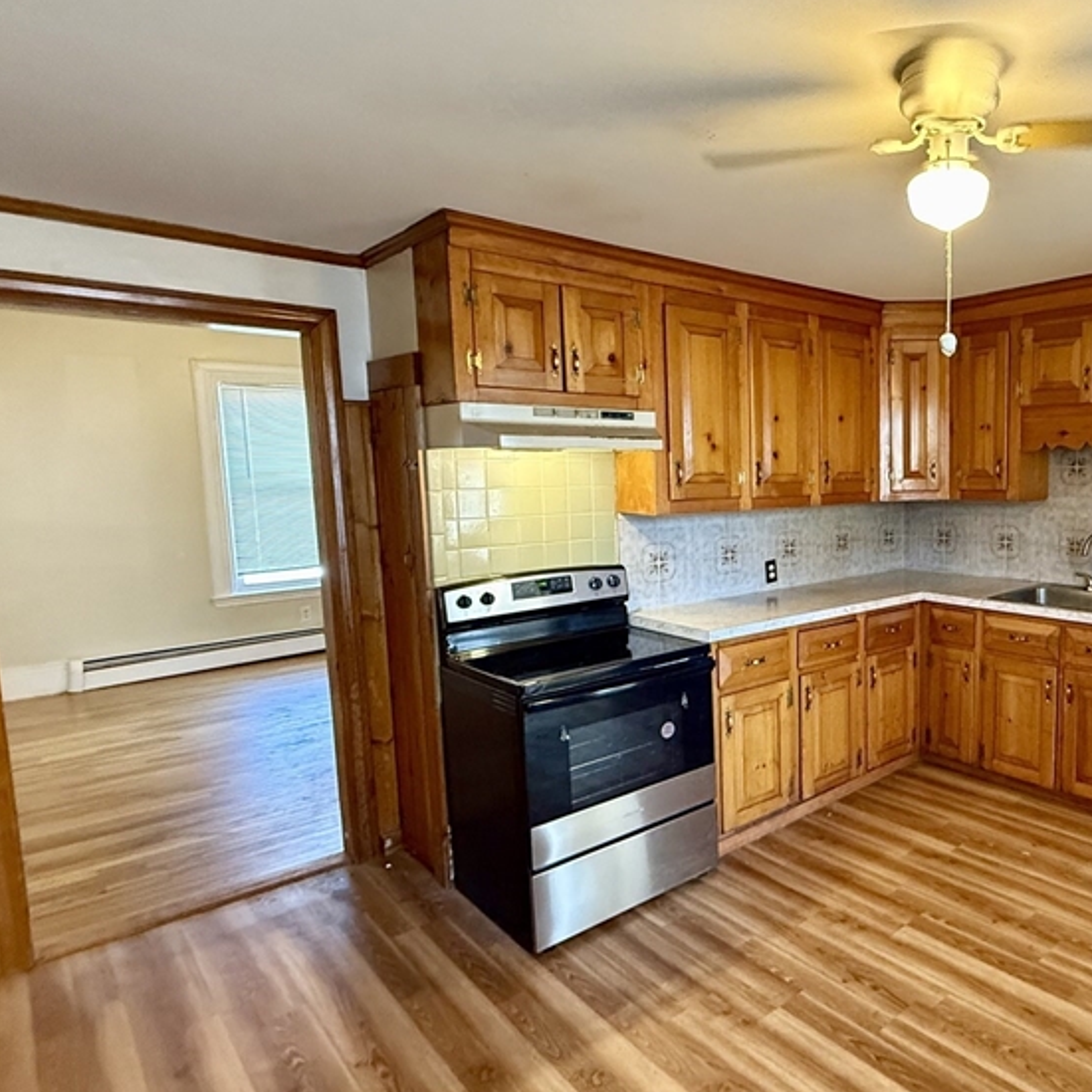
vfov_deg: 67.3
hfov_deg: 62.8
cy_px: 555
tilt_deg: -6.3
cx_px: 838
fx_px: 821
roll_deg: +0.2
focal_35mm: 23
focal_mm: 2.22
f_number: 2.2
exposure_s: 1/60
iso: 800
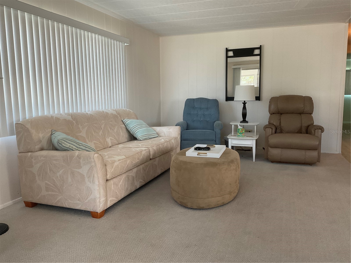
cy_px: 132
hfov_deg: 61.7
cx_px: 176
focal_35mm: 29
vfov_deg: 48.2
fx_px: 294
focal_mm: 3
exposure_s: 1/60
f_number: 1.8
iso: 80
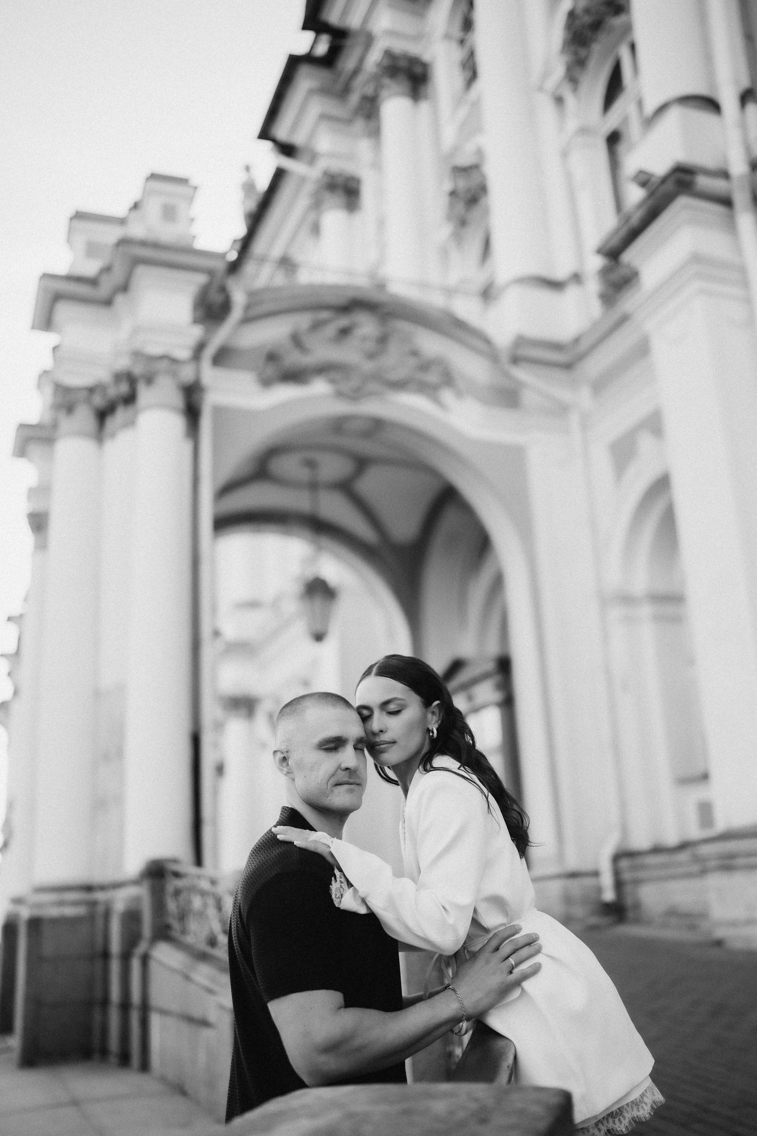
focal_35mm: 35
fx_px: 1104
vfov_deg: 54.4
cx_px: 378
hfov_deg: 37.9
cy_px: 568
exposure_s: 1/250
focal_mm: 35
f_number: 1.2
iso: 100
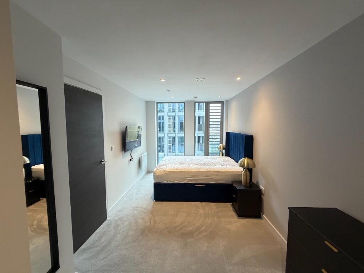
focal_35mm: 14
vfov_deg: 85.7
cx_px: 182
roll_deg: +0.4
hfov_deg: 102.1
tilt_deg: -4.0
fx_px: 147
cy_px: 136
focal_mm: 2.22
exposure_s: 1/121
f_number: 2.2
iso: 320
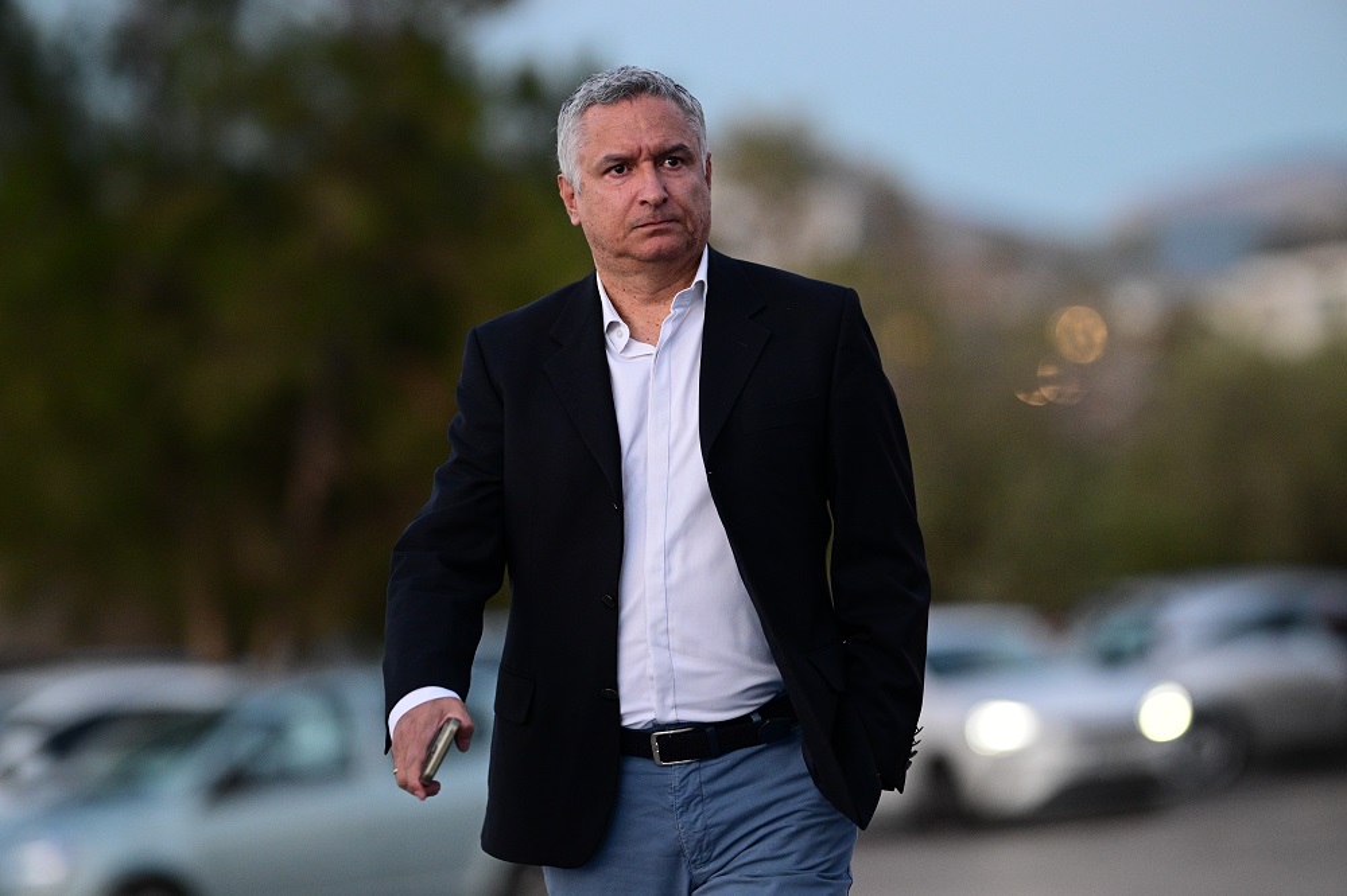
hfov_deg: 15.2
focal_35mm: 135
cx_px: 674
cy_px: 448
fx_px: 5049
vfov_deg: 10.2
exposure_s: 1/400
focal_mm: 135
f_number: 1.8
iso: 1250
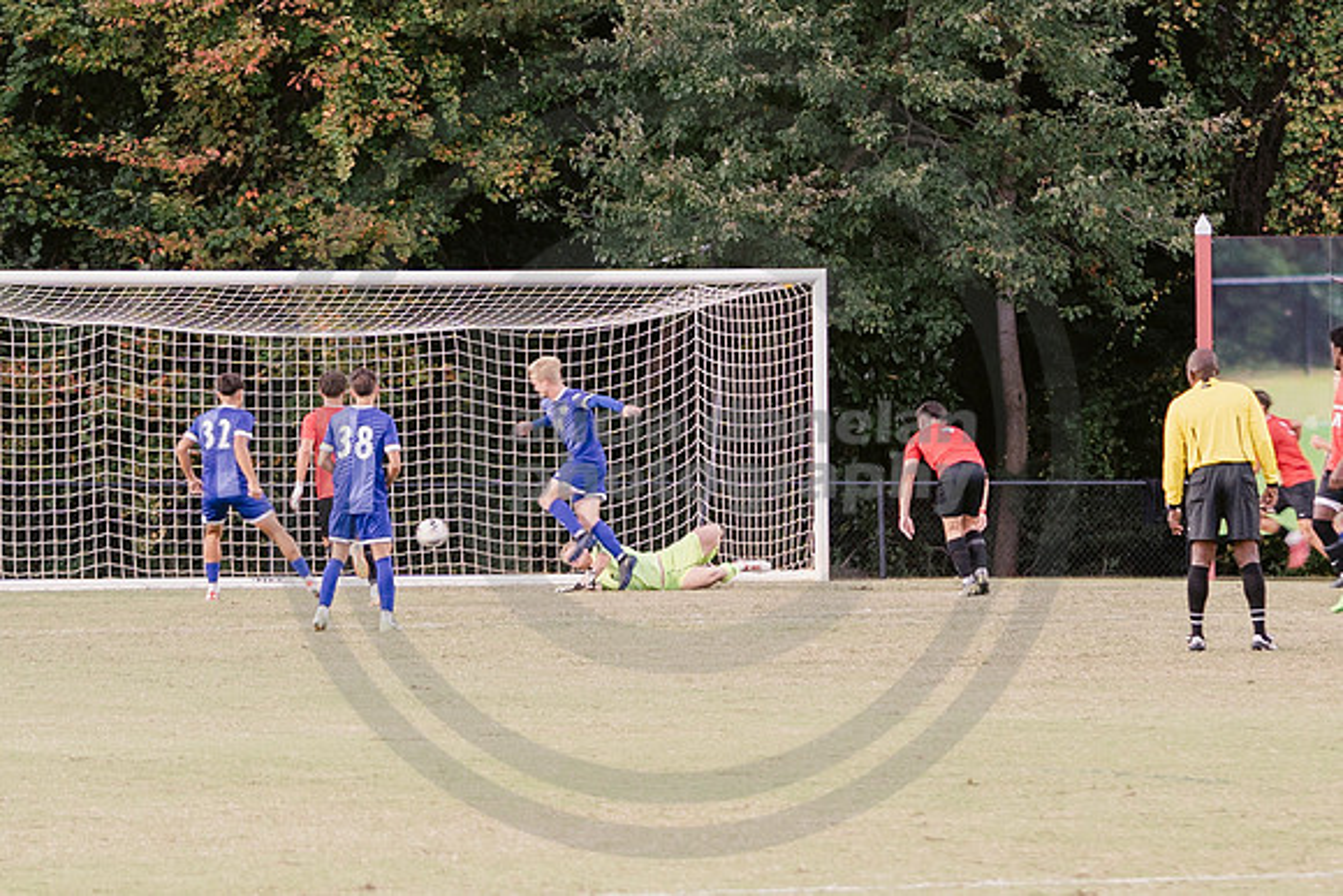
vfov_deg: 4.7
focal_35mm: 292
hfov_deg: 7.1
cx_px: 516
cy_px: 211
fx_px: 10893
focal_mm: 90
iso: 640
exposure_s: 1/125
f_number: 3.2
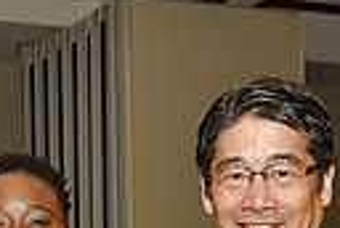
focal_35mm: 131
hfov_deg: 15.1
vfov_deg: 9.8
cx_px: -50
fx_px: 1240
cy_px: 457
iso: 200
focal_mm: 29
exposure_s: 1/60
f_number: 5
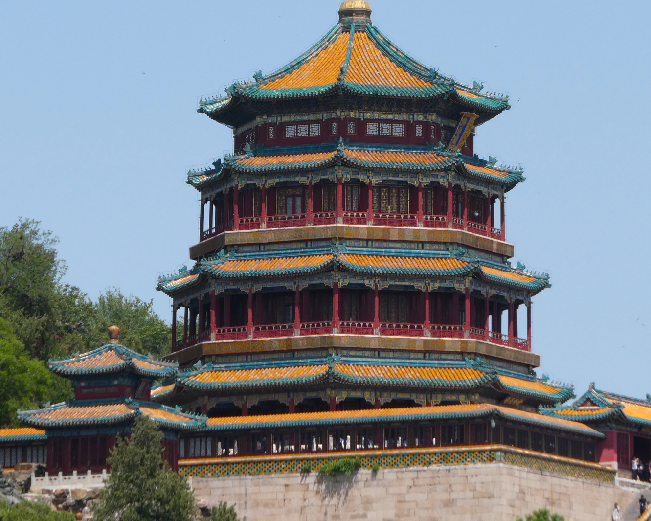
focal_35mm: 373
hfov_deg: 5.2
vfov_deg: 4.2
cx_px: 310
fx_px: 7187
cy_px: 258
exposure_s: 1/400
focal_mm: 47.5
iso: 80
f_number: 5.6
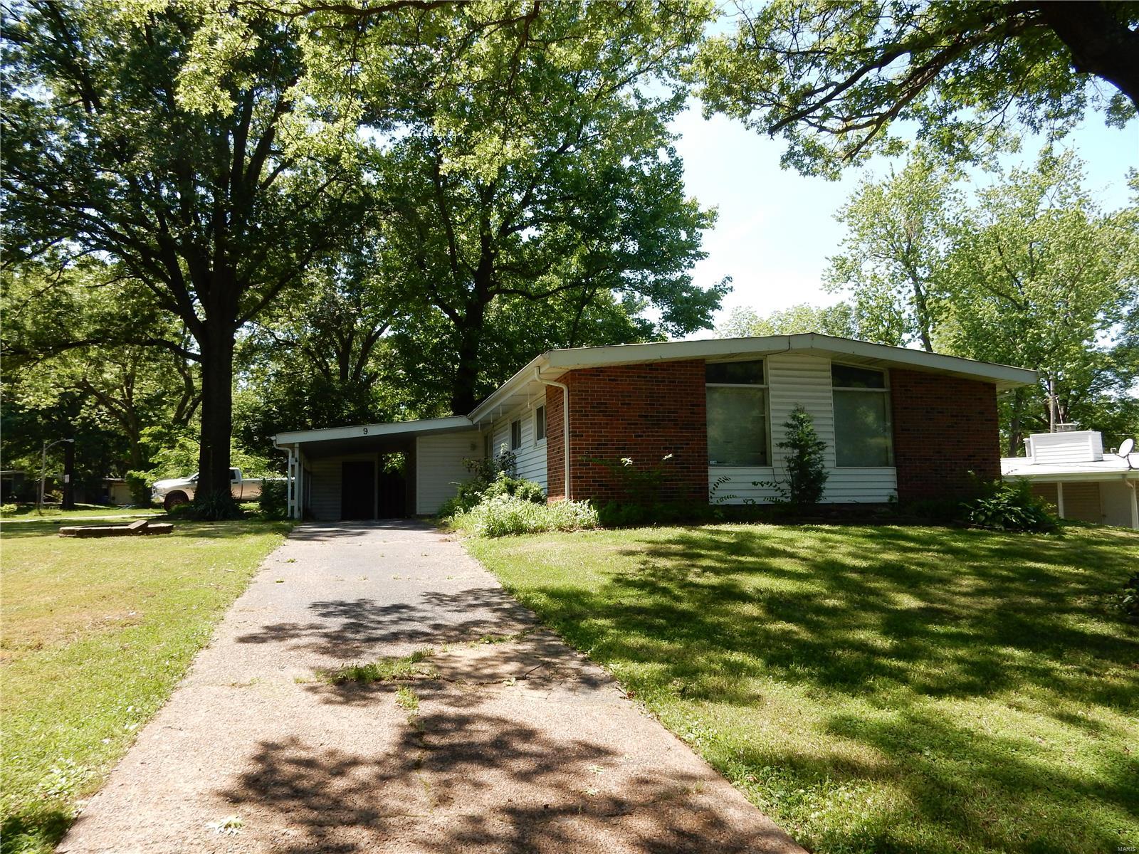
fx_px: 823
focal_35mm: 25
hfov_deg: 69.4
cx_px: 570
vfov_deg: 54.9
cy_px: 427
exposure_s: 1/400
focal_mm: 4.5
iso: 125
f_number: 3.7
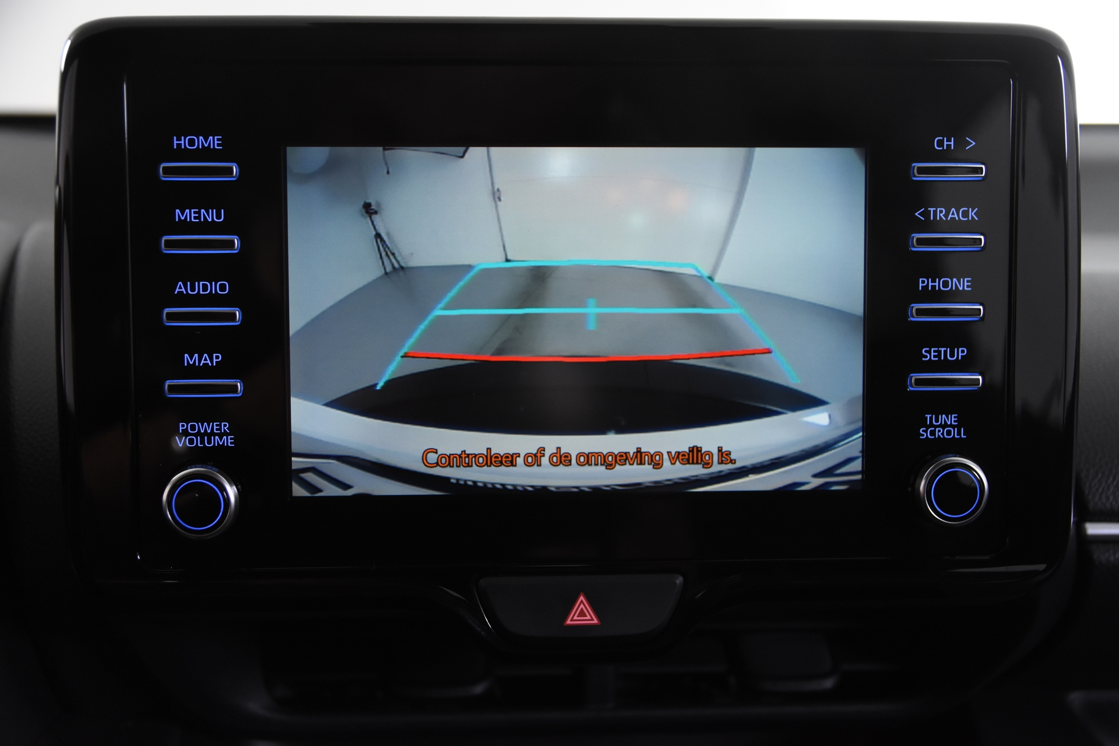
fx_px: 1585
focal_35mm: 51
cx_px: 560
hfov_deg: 38.9
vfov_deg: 26.5
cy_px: 373
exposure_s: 1/80
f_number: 4.5
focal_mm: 34
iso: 1600
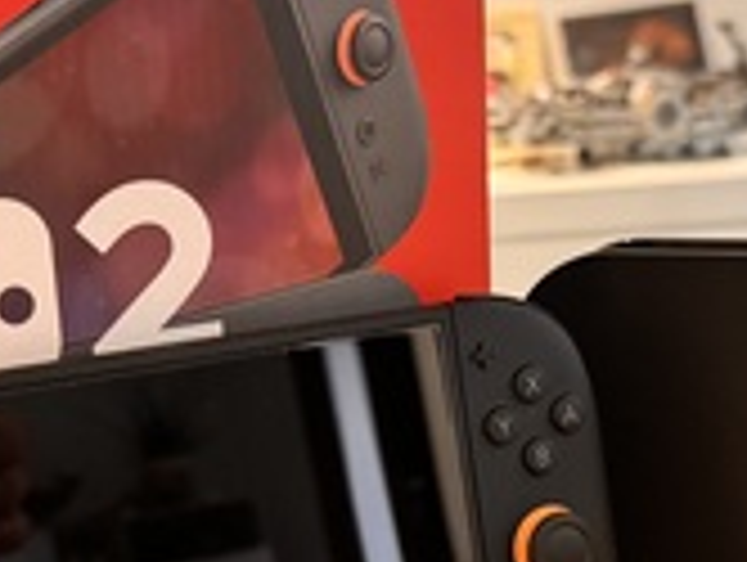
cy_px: 407
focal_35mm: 66
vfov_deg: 22.1
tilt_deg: -14.9
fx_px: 1426
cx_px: 313
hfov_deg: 29.3
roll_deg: +3.0
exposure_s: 1/41
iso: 800
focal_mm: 6.76
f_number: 1.78
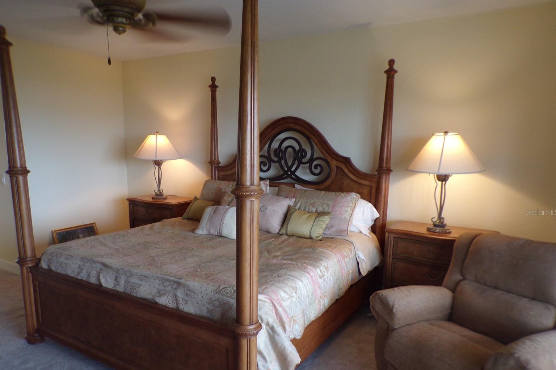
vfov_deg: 49.4
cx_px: 271
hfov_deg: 69.4
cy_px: 212
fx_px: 402
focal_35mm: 26
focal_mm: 4.3
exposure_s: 1/34
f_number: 3
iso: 176
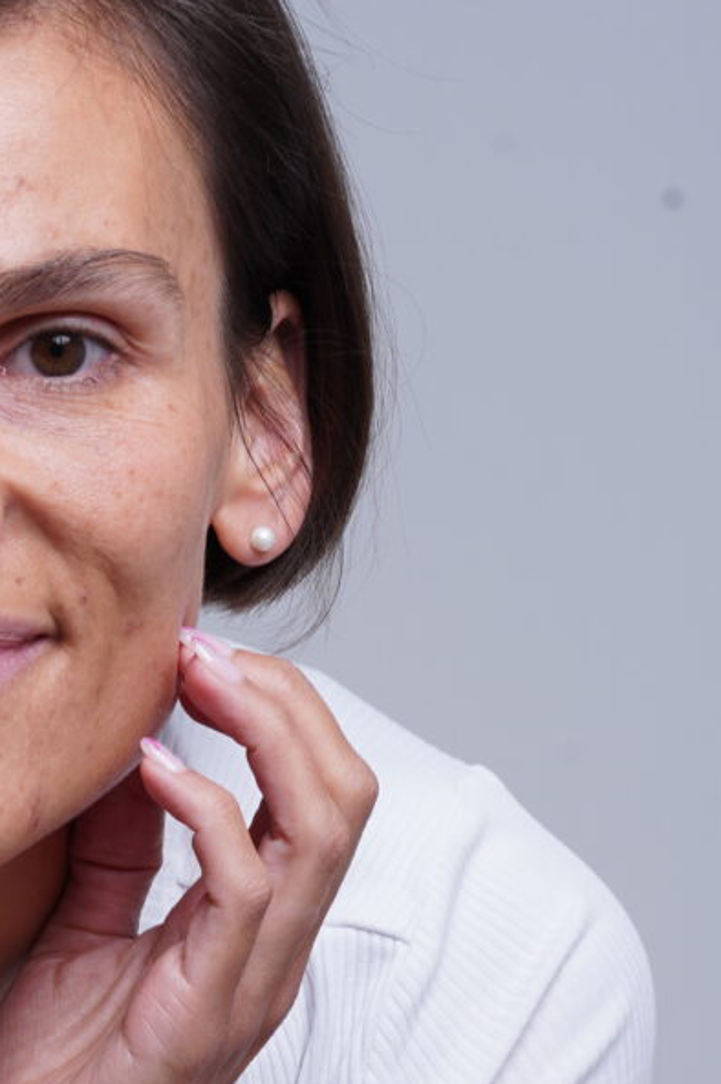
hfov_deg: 5.5
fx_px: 7519
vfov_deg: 8.2
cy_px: 1179
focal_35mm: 250
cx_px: -260
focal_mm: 85
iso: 100
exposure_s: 1/160
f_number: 10
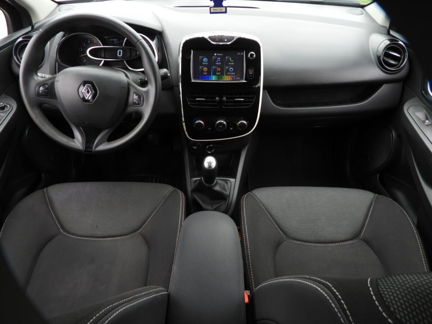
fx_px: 300
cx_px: 216
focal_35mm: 24
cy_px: 162
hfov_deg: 71.6
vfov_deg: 56.8
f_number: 2.8
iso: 100
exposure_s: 1/50
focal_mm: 4.3
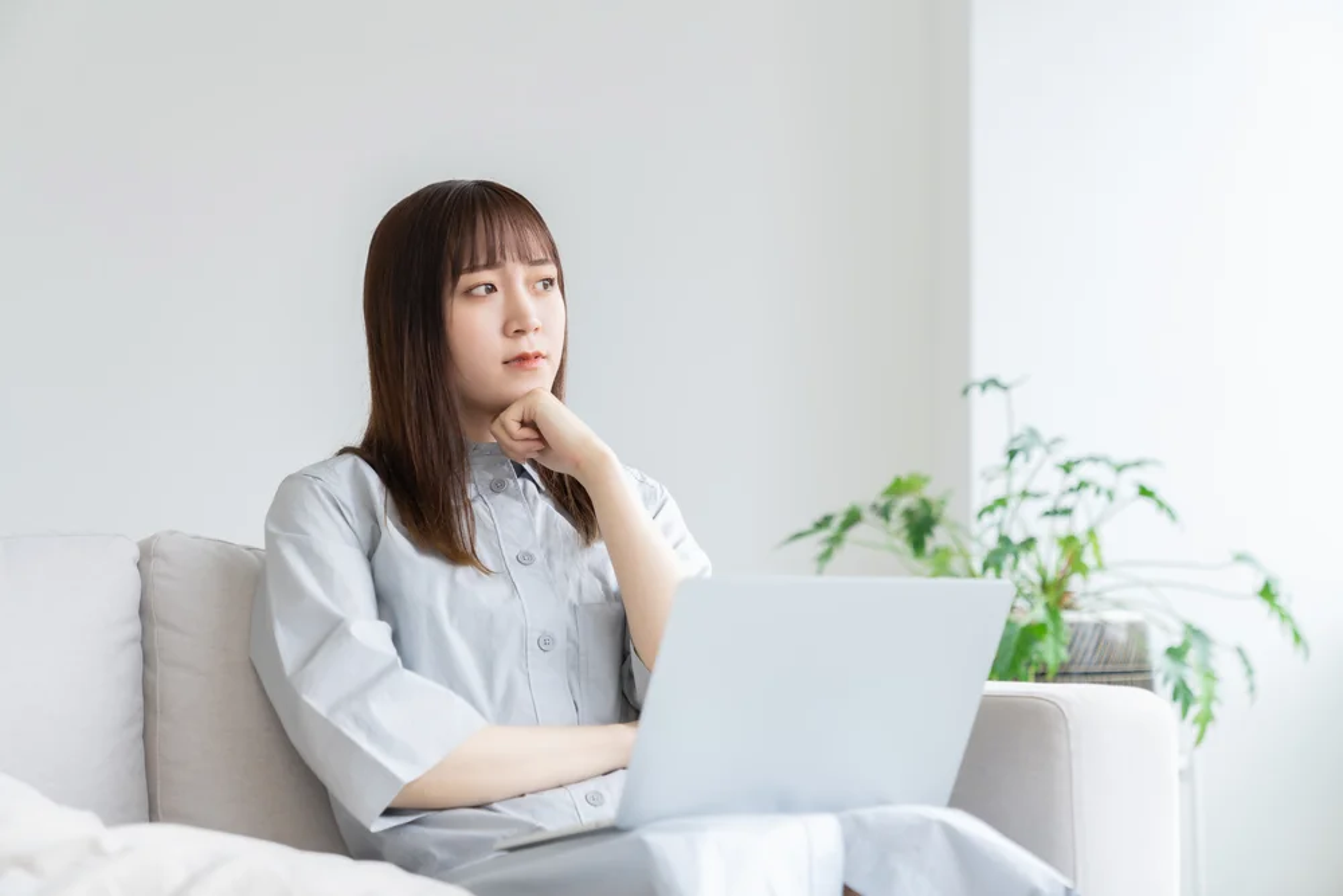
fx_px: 2612
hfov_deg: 28.8
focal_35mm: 70
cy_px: 448
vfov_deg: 19.5
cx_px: 672
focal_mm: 70
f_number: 2.8
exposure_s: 1/160
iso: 400
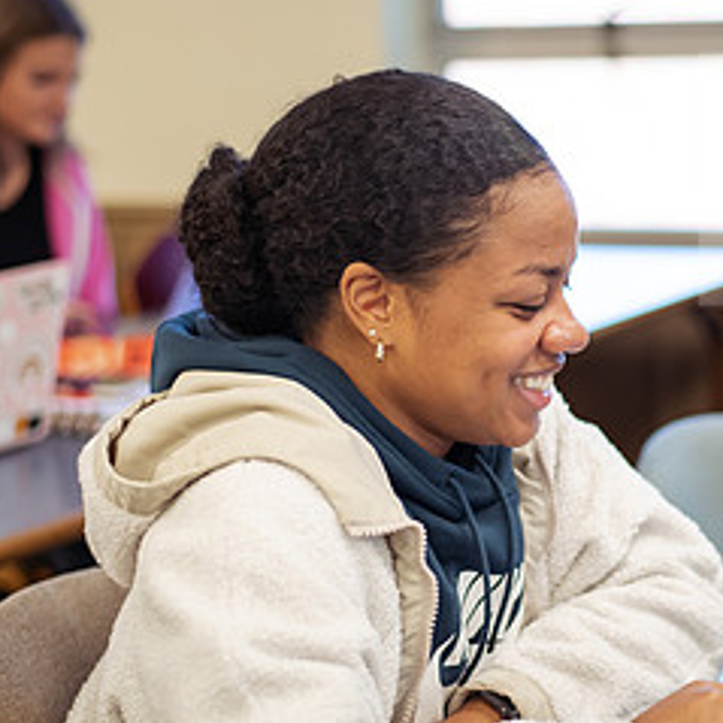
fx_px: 2434
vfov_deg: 16.9
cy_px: 419
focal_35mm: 103
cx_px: 608
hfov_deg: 16.7
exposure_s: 1/200
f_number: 2
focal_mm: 50
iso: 800
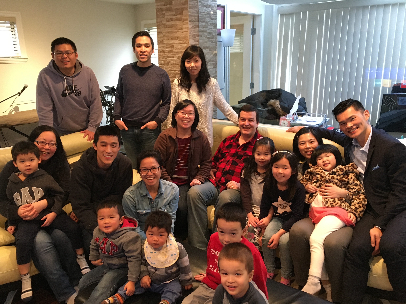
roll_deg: +0.9
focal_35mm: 29
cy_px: 152
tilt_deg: -17.1
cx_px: 203
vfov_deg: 48.2
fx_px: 340
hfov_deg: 61.7
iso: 200
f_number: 2.2
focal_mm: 4.15
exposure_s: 1/20
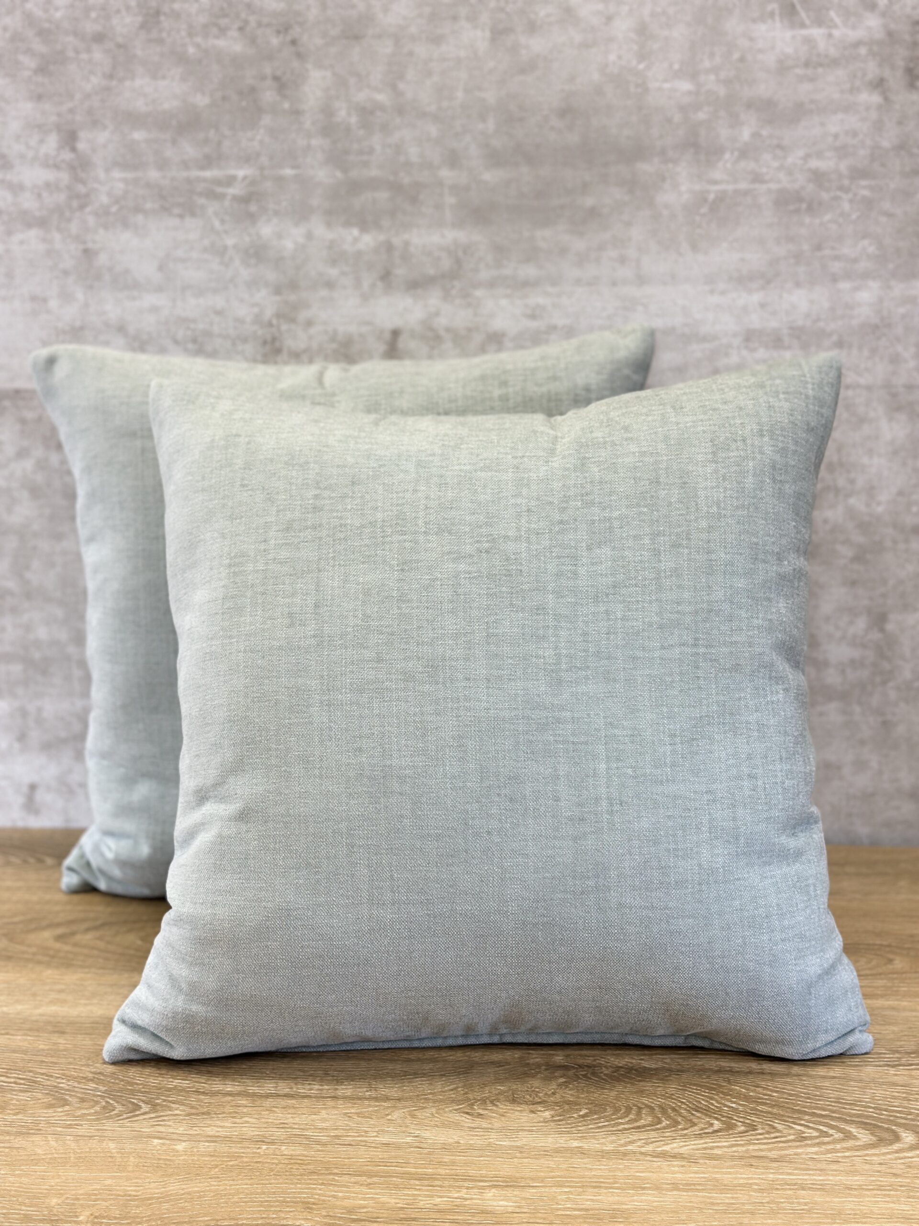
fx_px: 1699
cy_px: 613
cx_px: 460
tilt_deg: -11.8
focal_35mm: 48
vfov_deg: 39.7
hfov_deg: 30.3
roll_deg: +0.6
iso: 64
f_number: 1.78
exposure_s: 1/120
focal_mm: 6.86
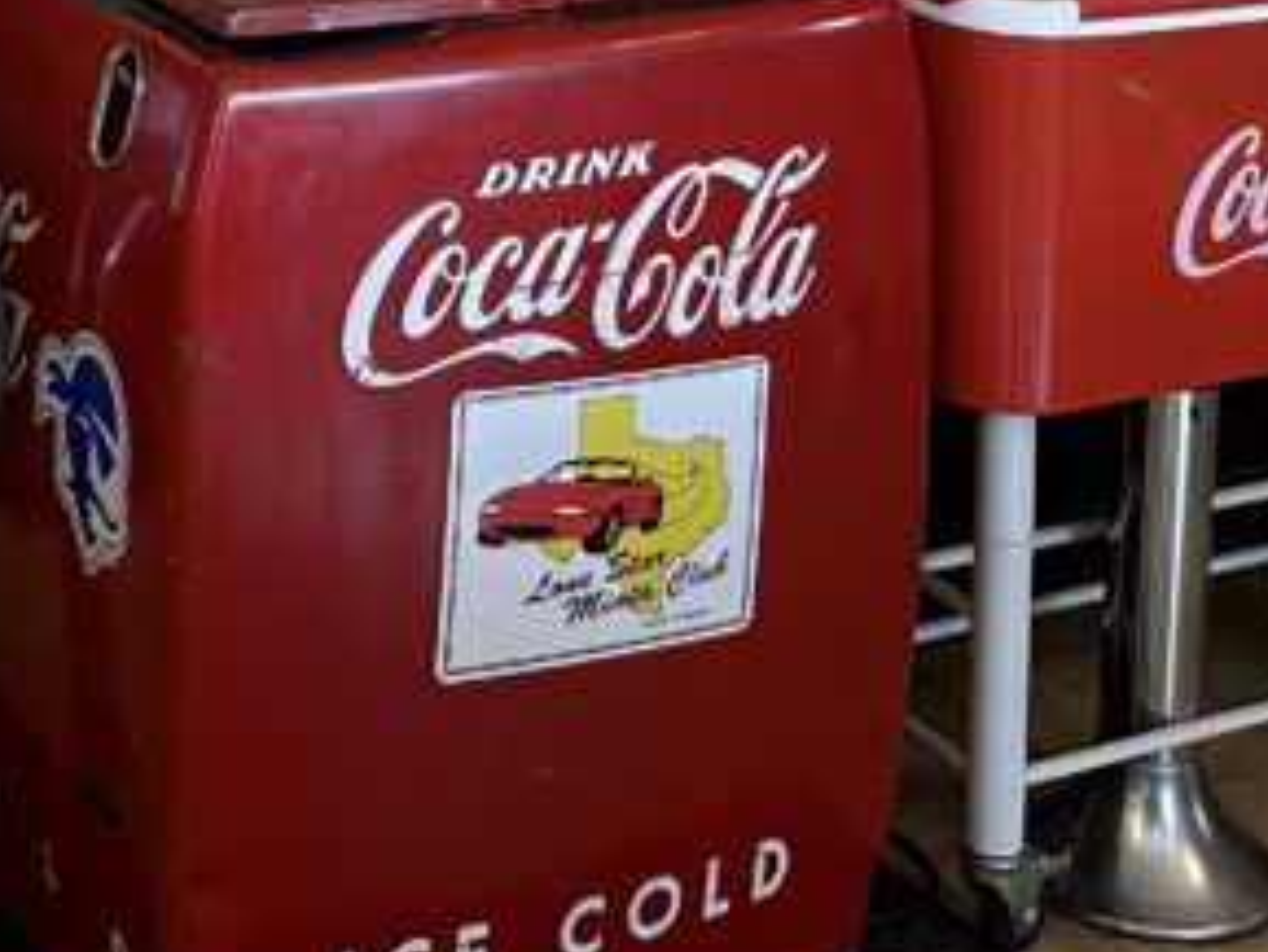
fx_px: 3115
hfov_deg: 22.8
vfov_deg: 15.4
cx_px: 307
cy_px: -671
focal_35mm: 85
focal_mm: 6.86
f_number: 1.78
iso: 160
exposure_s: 1/120
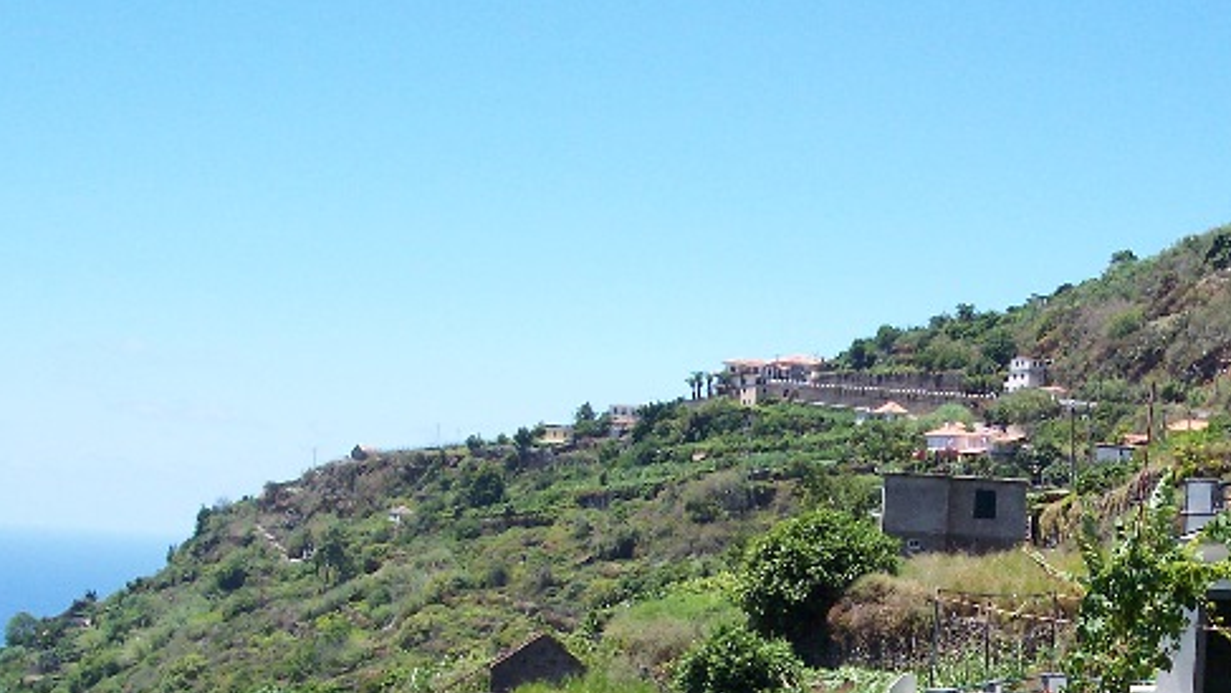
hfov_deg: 30.6
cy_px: 551
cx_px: 885
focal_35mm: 68
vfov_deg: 17.6
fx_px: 2220
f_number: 4.8
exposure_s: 1/500
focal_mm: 8
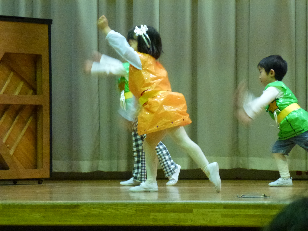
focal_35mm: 142
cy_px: 116
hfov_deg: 13.9
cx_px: 154
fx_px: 1263
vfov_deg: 10.4
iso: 800
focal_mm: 25.5
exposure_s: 1/15
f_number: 5.3
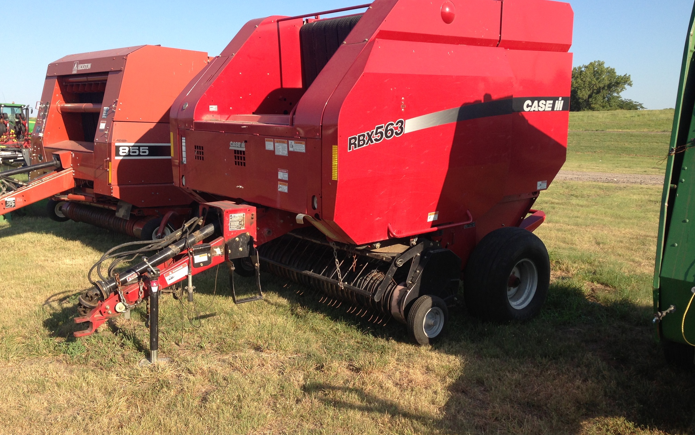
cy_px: 190
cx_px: 349
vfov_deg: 35.3
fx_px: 682
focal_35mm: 36
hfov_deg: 54.0
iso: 50
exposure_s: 1/742
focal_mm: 4.13
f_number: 2.4
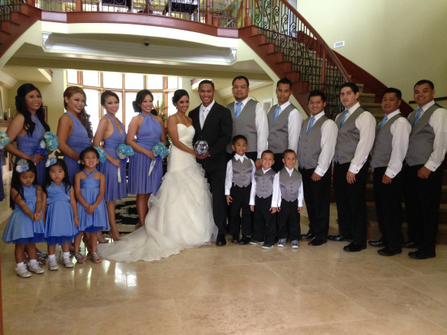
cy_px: 168
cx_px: 224
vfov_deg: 42.9
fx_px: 426
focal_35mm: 33
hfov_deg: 55.4
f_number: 2.4
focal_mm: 4.12
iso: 250
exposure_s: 1/20
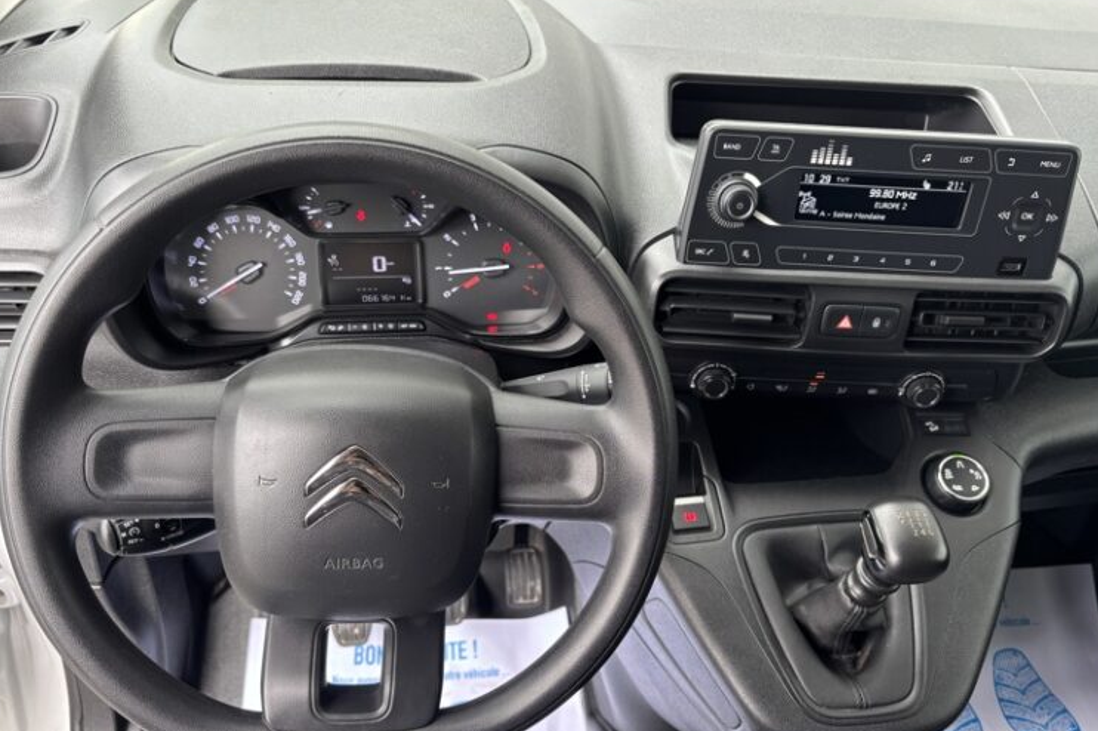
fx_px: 854
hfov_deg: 65.5
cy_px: 410
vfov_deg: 46.3
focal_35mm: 28
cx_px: 545
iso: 125
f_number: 1.6
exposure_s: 1/121
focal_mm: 5.96
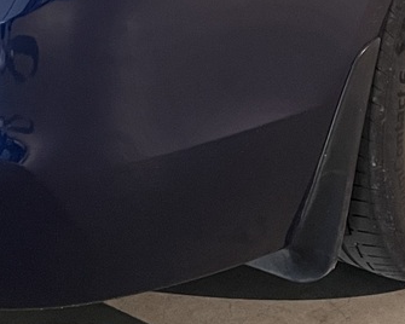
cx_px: 114
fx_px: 1307
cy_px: -133
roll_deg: +0.5
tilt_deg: -13.8
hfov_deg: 17.5
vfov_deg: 13.5
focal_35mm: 109
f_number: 1.6
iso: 320
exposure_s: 1/33
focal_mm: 4.2
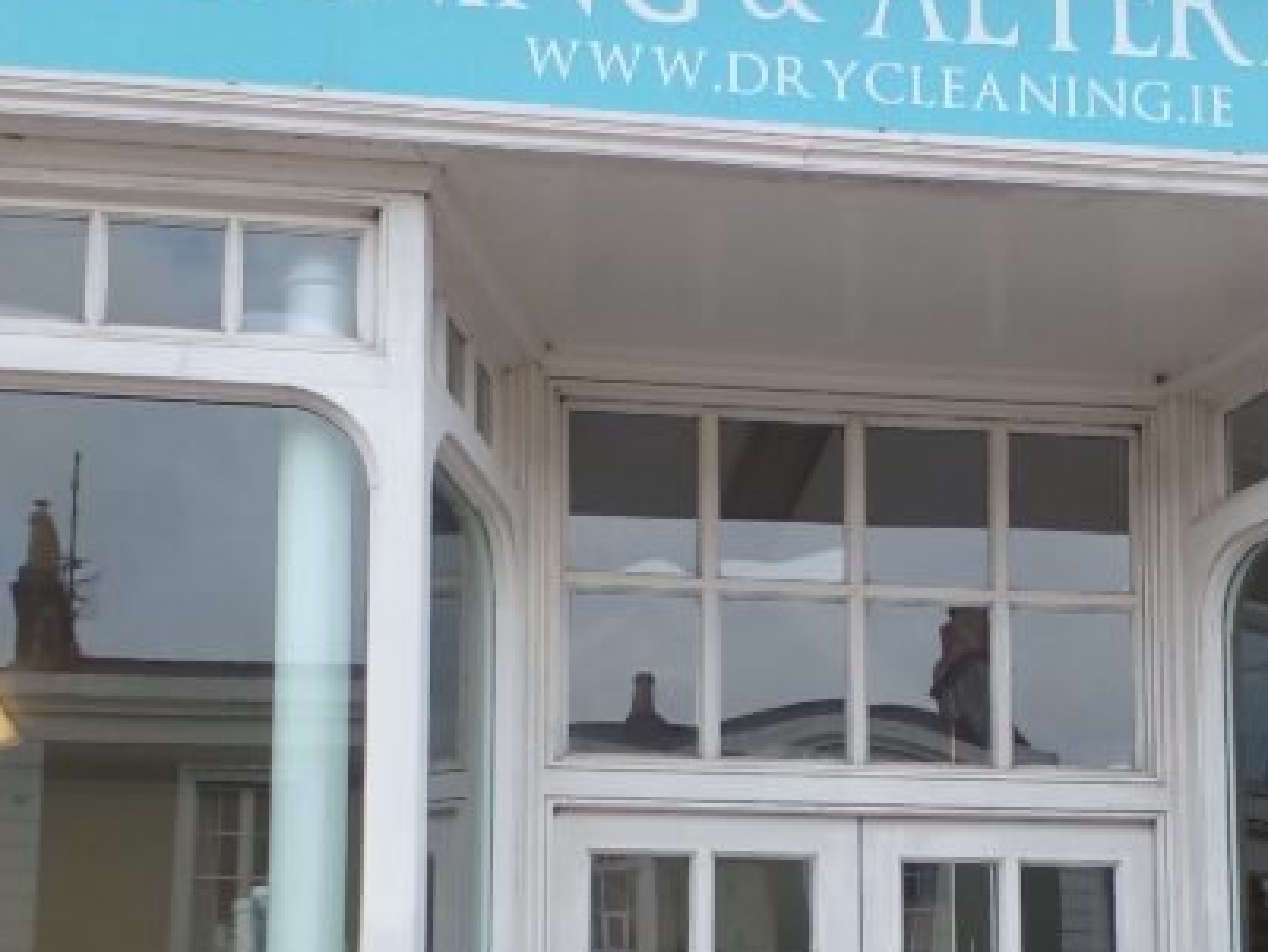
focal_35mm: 69
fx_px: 2528
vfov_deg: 20.8
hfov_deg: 28.0
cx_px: 828
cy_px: 870
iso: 40
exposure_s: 1/324
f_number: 1.9
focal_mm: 3.6
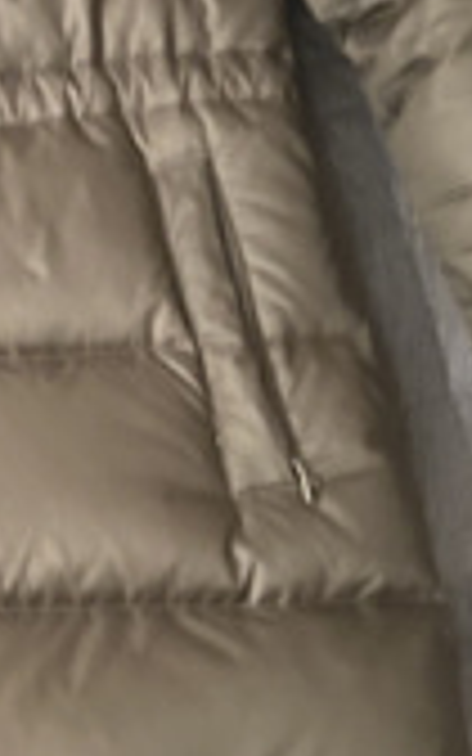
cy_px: 392
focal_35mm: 82
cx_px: -146
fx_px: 1688
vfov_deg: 25.2
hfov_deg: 15.2
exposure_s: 1/17
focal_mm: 5.7
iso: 640
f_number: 1.5
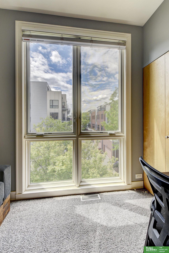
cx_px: 84
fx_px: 116
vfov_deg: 95.0
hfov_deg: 72.1
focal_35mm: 16
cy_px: 126
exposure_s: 1/250
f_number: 8
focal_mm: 11
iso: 400
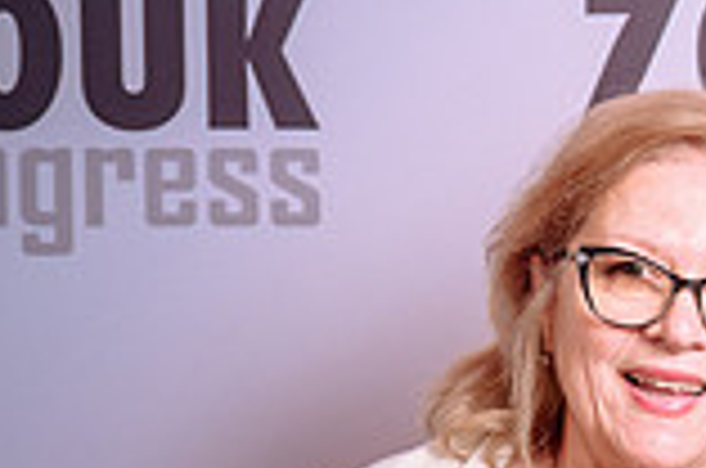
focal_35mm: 167
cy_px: 430
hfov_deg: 11.9
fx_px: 3268
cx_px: 994
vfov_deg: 8.2
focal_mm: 44
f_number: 5
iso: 100
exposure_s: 1/160
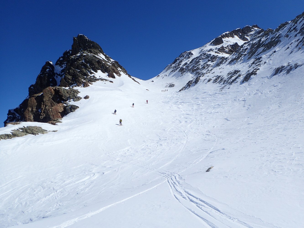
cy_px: 114
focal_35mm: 25
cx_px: 152
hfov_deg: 69.4
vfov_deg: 54.9
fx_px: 220
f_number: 8
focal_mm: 4.5
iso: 100
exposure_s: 1/500
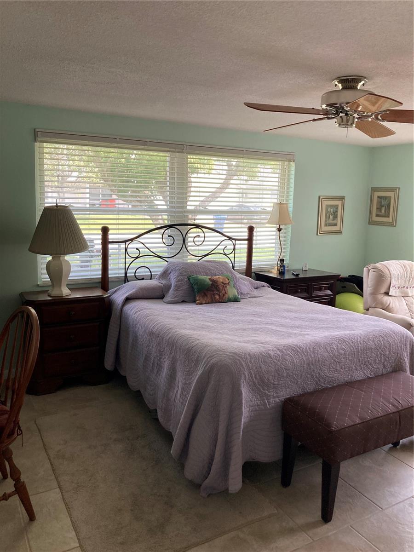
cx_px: 207
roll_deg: -1.7
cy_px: 276
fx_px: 446
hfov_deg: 49.7
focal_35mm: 28
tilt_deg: -5.4
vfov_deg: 63.4
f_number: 1.8
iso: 80
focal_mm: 3.99
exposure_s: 1/60
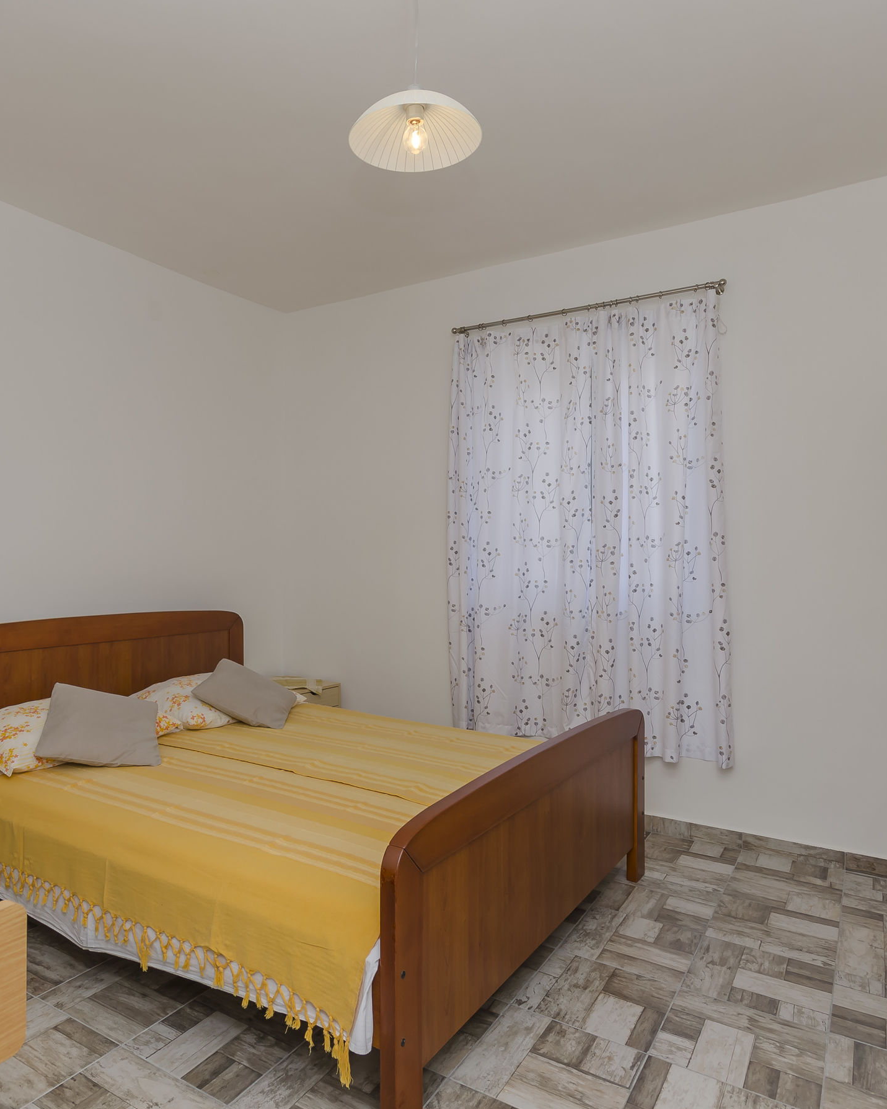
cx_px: 361
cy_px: 539
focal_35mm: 22
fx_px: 722
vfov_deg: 75.0
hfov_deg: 62.7
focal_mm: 10
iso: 100
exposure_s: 1/125
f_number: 6.3
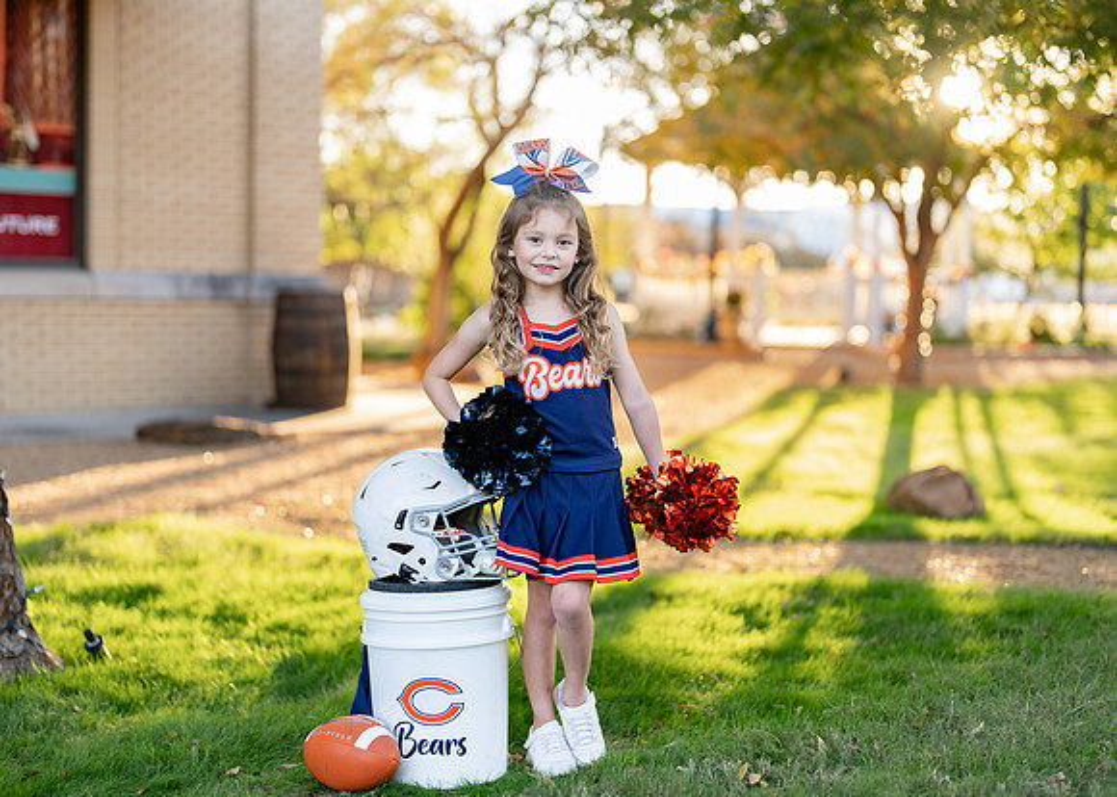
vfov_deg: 25.9
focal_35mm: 55
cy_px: 399
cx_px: 540
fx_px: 1737
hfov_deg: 35.6
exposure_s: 1/400
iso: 100
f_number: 1.2
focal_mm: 50
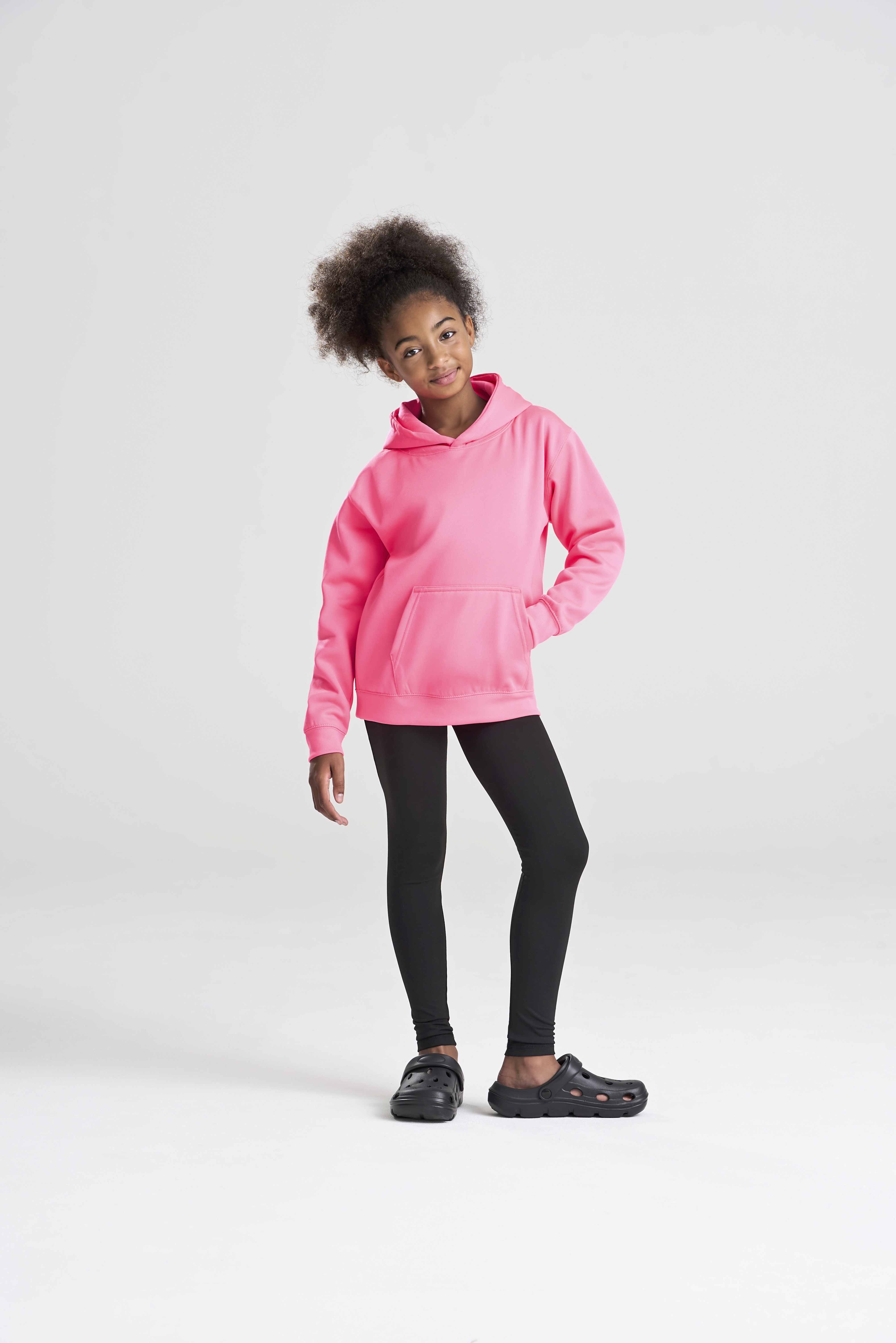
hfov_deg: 13.4
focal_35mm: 102
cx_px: 448
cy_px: 672
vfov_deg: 20.0
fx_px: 3804
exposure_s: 1/160
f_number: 9
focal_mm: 102
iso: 160
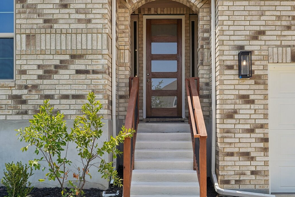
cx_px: 168
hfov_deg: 42.8
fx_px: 375
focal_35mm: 46
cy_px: 116
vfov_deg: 29.3
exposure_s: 1/200
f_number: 8
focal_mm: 29.5
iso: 100
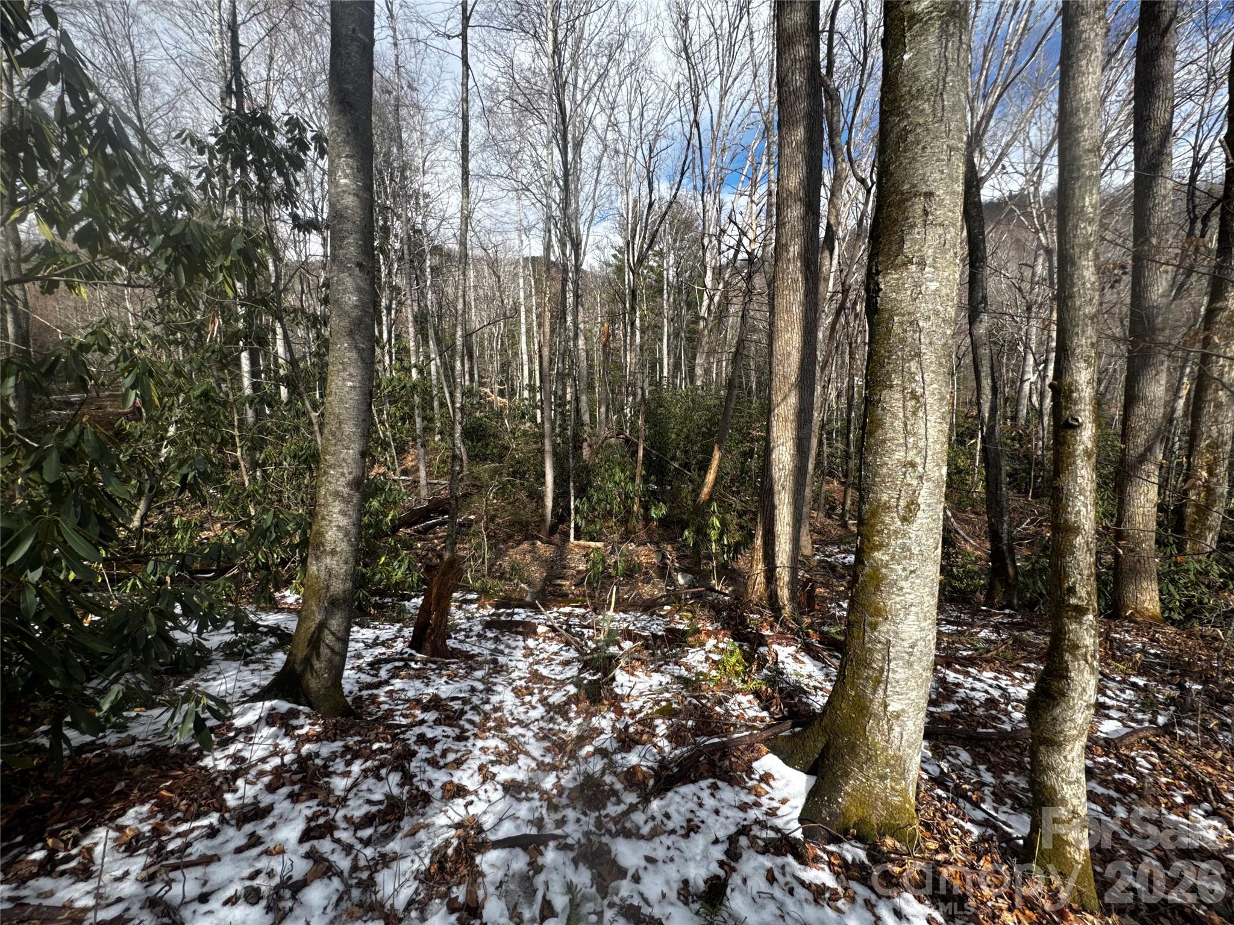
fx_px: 499
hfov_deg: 102.1
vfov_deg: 85.7
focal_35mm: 14
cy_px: 462
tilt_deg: -5.1
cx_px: 617
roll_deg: +1.7
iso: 40
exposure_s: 1/713
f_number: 2.2
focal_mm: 2.22
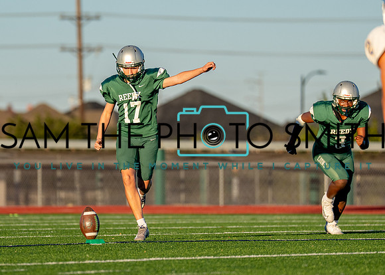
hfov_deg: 4.7
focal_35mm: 432
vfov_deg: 3.3
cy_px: 134
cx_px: 113
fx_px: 4718
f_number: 2.8
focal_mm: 200
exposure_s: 1/3200
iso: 200
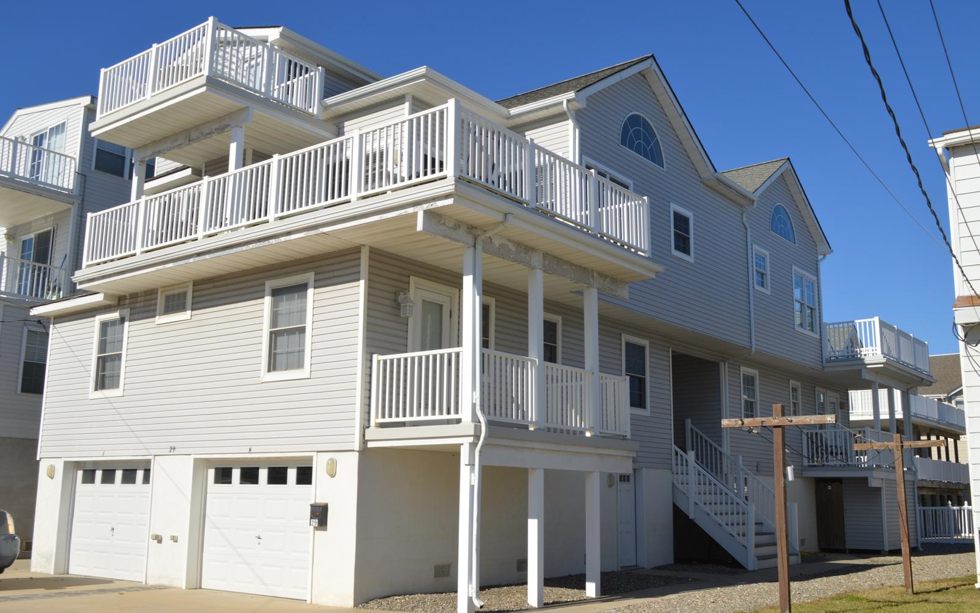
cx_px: 486
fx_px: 988
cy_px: 314
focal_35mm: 37
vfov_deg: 34.4
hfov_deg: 52.8
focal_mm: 24
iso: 100
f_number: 11
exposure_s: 1/200
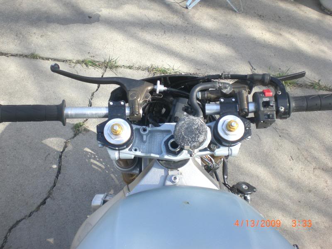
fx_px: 364
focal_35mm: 38
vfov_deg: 37.7
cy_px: 124
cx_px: 166
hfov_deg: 49.0
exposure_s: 1/320
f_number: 3.1
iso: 50
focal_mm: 6.3
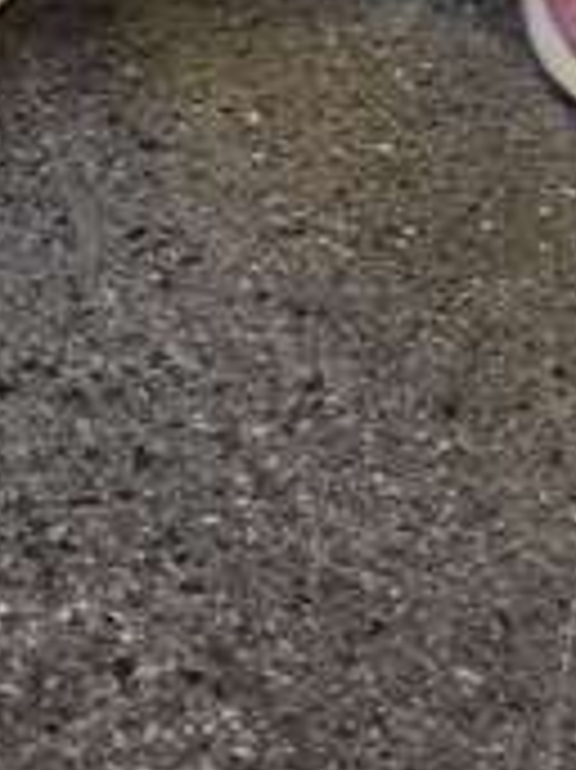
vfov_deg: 11.4
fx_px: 3066
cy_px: -1166
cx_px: -72
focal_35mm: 138
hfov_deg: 10.6
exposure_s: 1/75.1
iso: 25
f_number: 1.8
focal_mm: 5.4
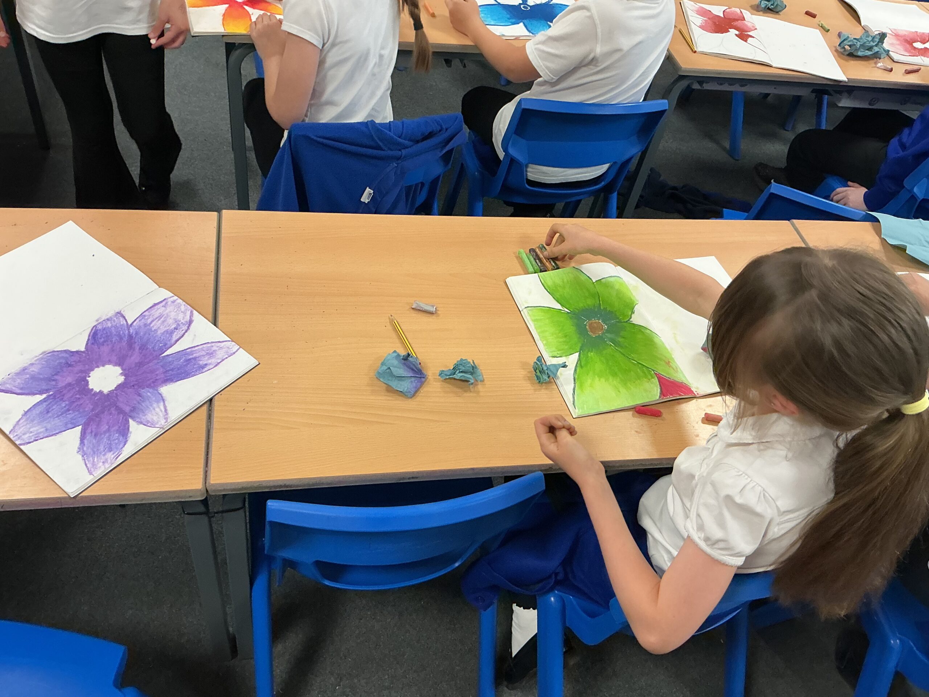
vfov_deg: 48.2
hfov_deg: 61.7
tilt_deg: -46.3
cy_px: 348
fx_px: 778
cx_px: 464
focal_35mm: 29
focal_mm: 3
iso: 100
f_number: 1.8
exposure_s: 1/60
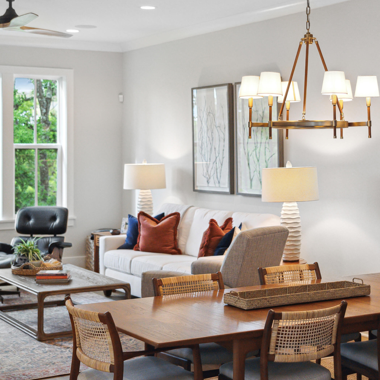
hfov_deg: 26.7
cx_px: 251
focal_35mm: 64
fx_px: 795
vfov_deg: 26.9
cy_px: 191
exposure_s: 1/500
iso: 1000
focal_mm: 50
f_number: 4
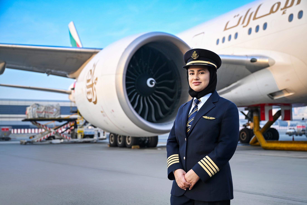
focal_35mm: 43
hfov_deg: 45.4
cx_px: 154
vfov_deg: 31.2
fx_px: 367
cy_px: 102
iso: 250
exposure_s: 1/400
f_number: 3.5
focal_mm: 43
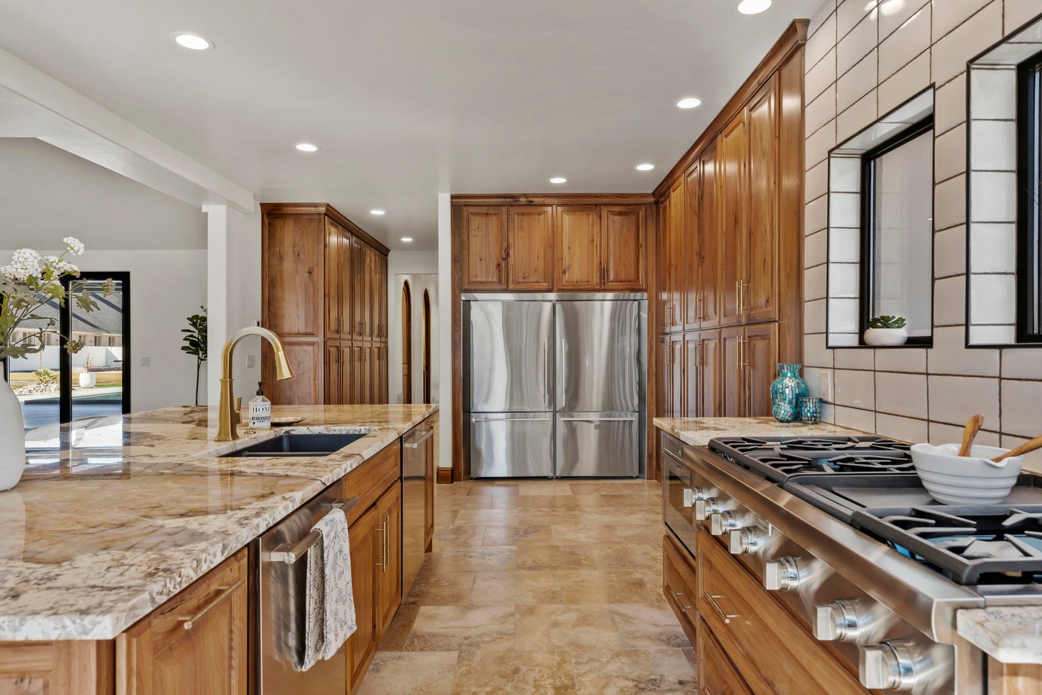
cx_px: 536
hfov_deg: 81.9
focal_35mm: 21
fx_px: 600
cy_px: 355
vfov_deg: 60.1
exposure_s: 1/2
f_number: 8
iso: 100
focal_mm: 19.7
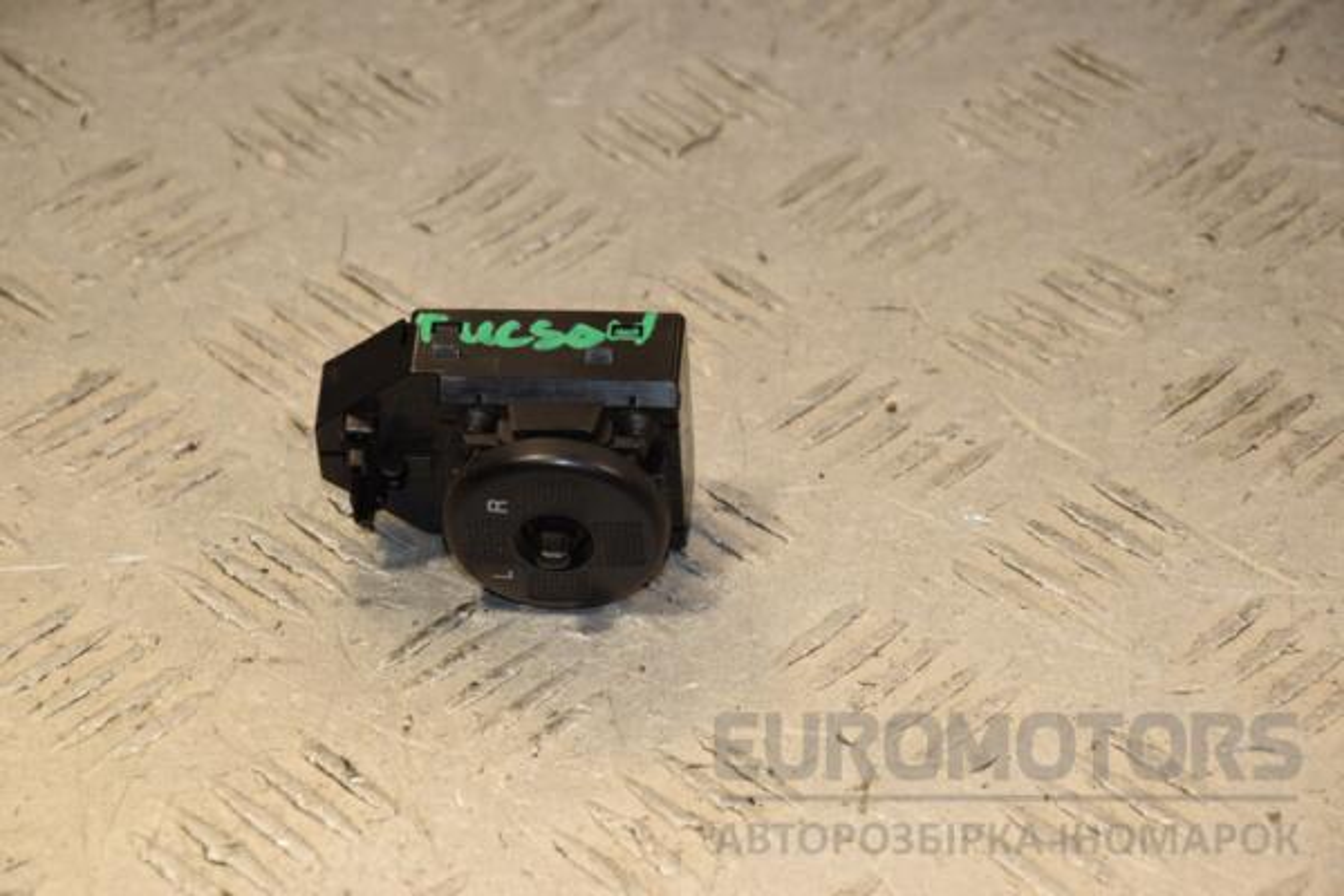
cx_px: 672
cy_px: 448
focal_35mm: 158
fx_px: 5880
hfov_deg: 13.0
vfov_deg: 8.7
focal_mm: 105
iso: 800
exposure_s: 1/200
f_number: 8
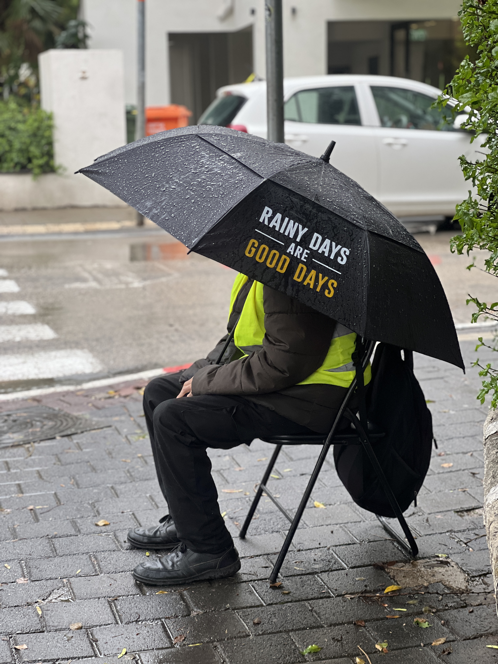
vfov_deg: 25.3
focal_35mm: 77
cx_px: 249
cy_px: 332
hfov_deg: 19.1
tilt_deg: -8.4
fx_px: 1477
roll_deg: +2.3
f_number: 2.8
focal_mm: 9
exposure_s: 1/121
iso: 80
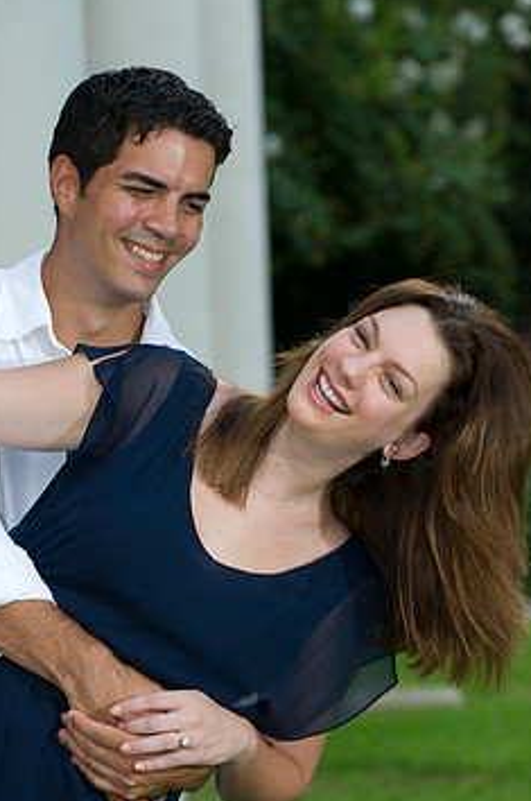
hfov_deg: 7.7
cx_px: 216
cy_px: 496
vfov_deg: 11.6
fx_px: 3950
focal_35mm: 178
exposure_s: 1/160
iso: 250
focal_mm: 140
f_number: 5
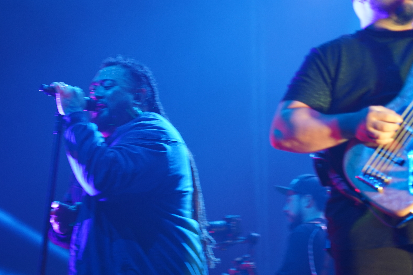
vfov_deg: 11.0
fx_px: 1434
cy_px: 145
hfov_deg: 16.4
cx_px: 176
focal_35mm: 125
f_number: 4
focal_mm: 105
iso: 1600
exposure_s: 1/125
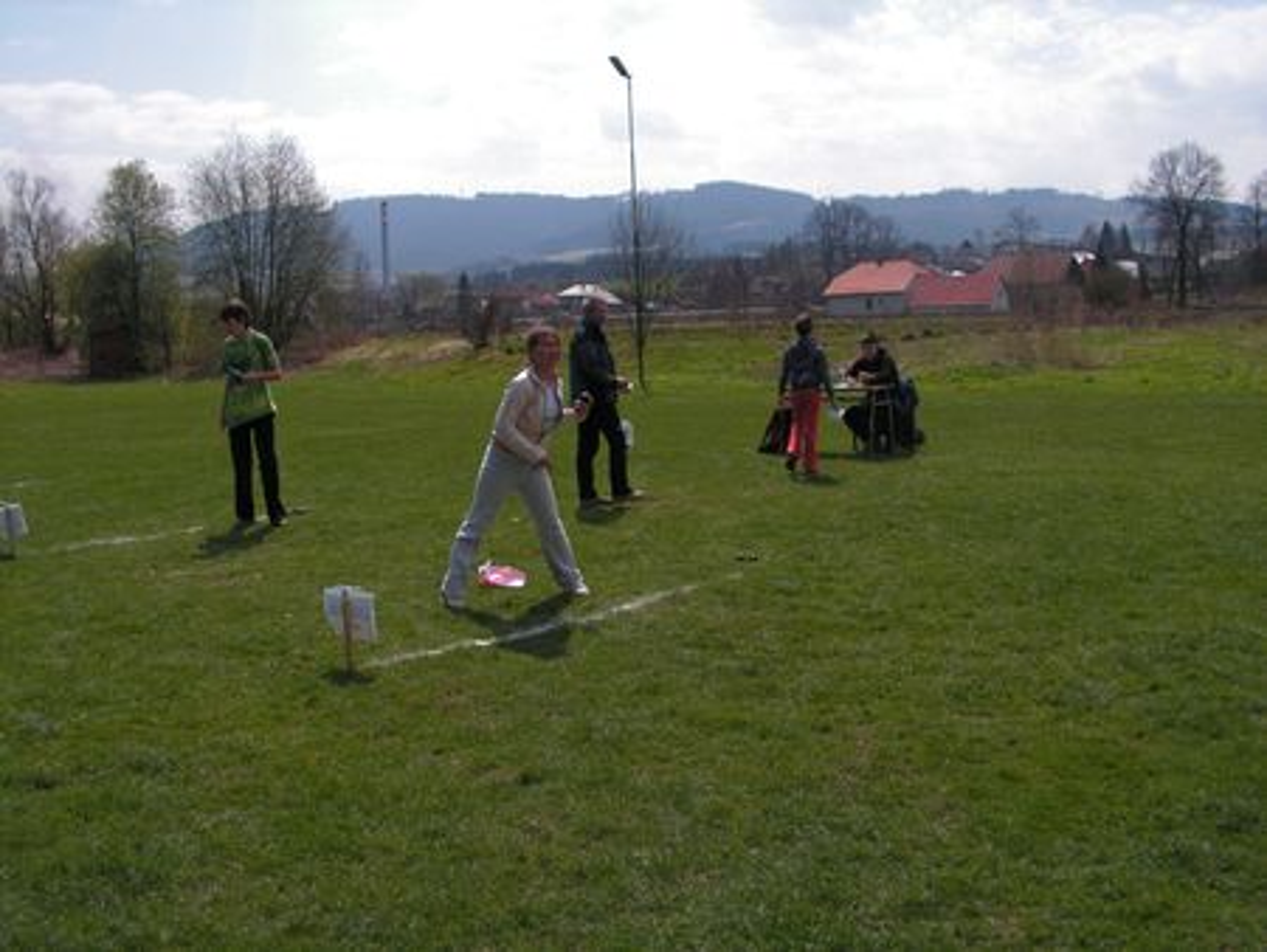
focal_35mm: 36
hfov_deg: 51.3
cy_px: 476
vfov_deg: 39.7
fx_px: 1318
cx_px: 634
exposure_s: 1/800
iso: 50
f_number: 3.2
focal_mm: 6
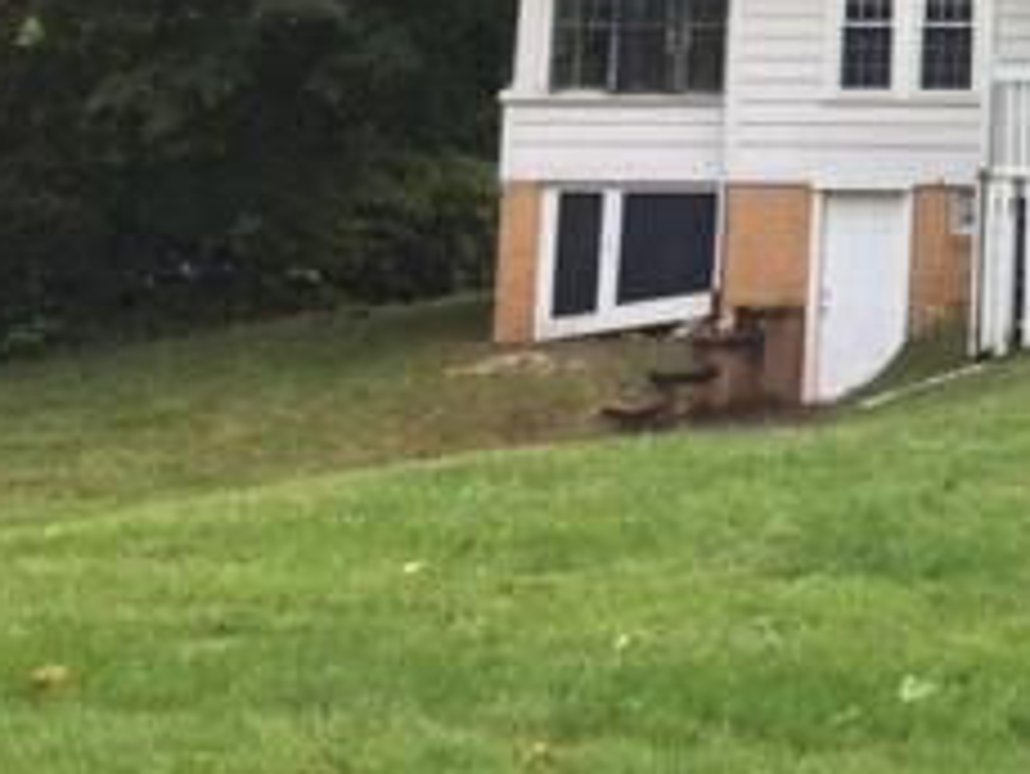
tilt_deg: +6.5
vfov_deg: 17.5
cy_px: -126
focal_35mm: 81
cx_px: 1412
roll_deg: +0.0
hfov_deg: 21.3
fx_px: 2411
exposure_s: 1/507
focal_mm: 4.15
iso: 32
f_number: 2.2
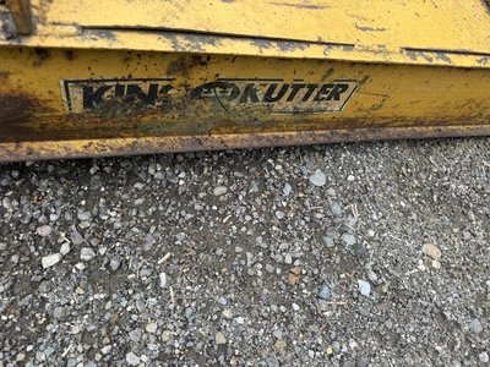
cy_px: 184
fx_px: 340
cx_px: 245
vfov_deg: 56.8
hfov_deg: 71.6
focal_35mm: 24
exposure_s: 1/543
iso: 80
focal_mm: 6.76
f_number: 1.78
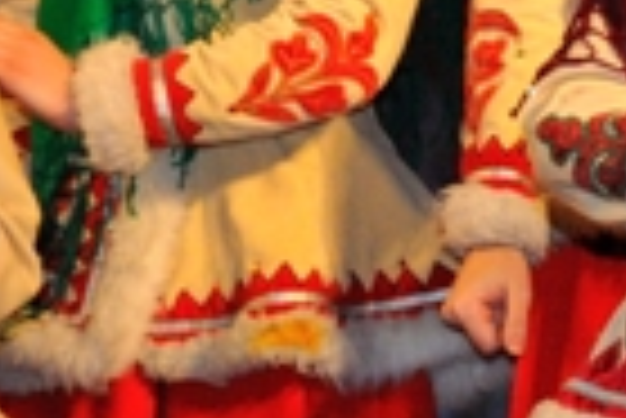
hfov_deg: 3.7
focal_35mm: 549
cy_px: -321
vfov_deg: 2.5
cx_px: 1320
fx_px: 9559
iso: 1000
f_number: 4.5
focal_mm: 85
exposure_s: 1/160
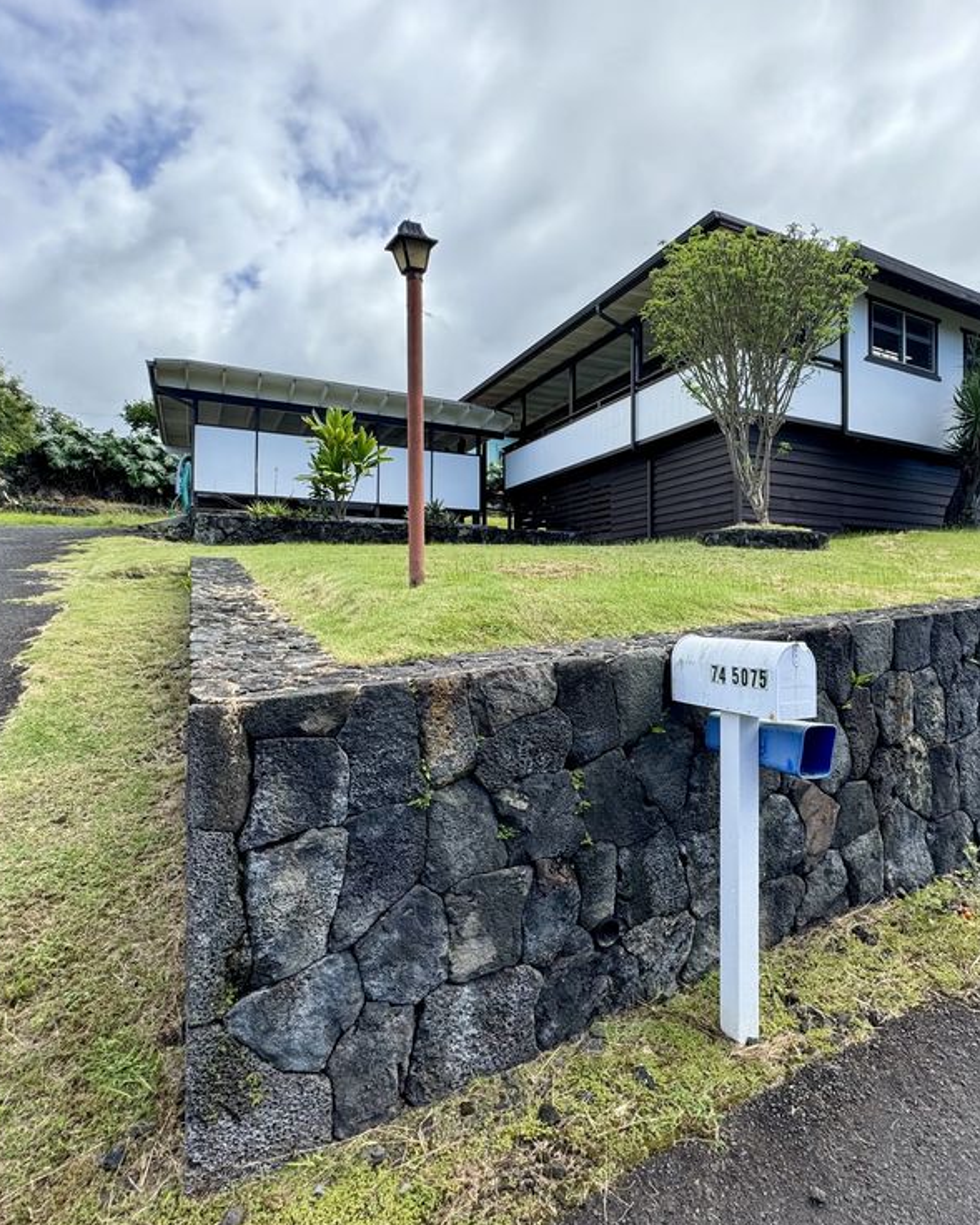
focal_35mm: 19
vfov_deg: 83.3
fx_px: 689
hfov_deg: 70.1
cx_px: 591
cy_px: 599
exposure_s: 1/565
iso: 40
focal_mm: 2.22
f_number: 2.2
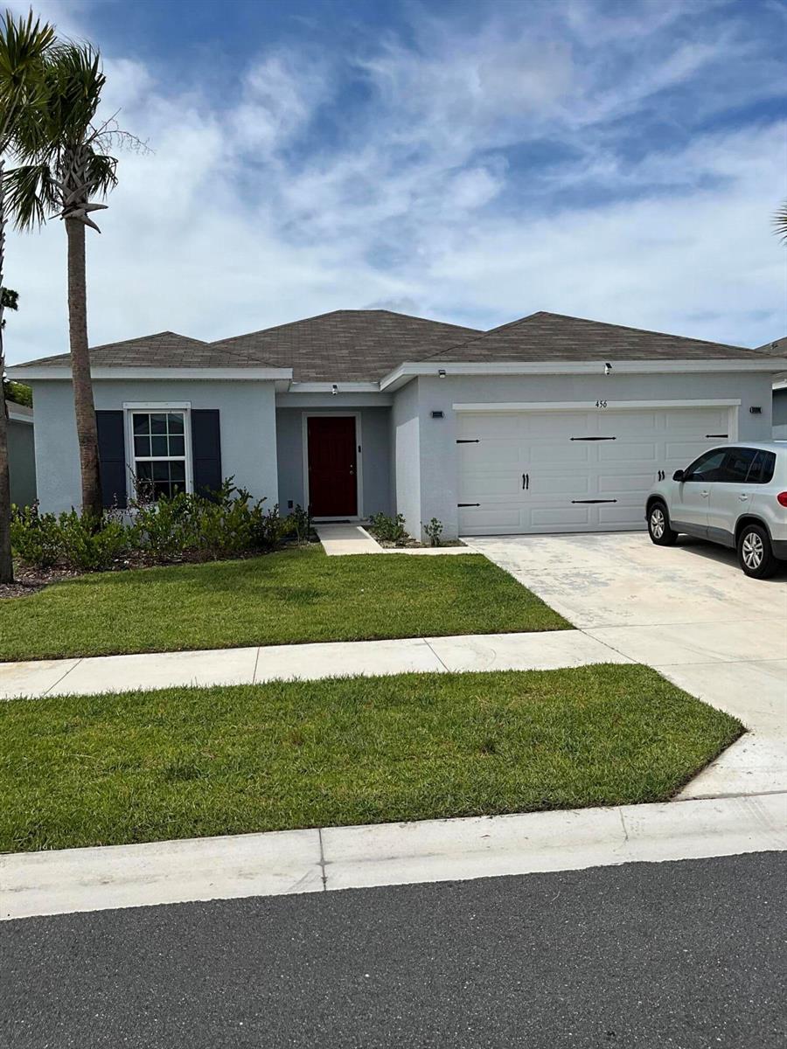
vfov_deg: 61.7
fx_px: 879
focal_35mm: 29
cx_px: 394
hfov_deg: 48.2
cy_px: 524
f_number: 1.8
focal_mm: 3
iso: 25
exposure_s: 1/3322
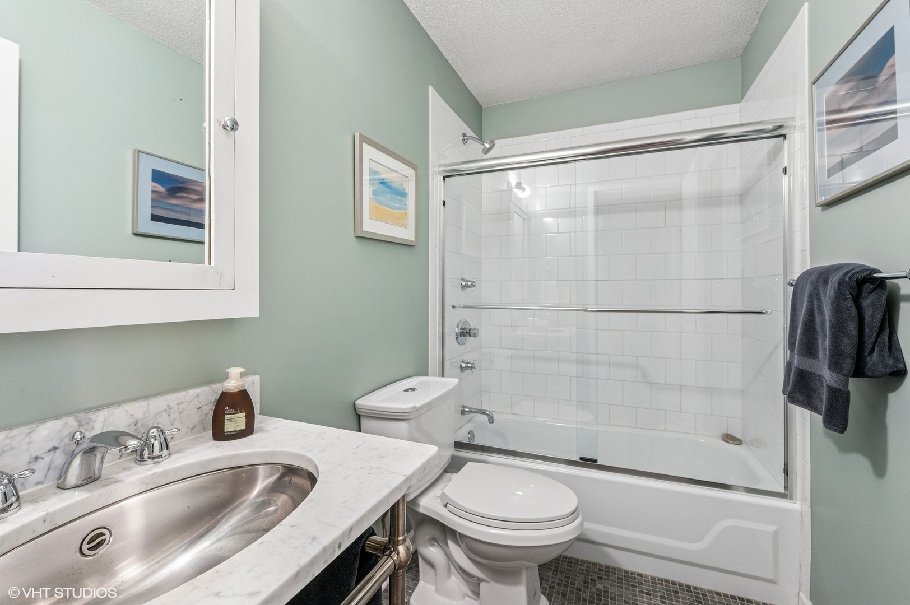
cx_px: 455
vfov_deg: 75.4
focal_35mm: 16
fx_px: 391
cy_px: 302
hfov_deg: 98.6
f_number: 9.5
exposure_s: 1/2
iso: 400
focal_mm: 15.5
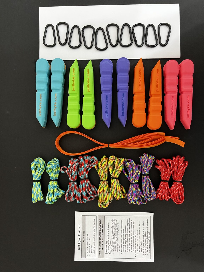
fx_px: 204
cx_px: 102
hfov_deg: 53.1
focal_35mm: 26
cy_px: 136
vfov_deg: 67.3
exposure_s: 1/60
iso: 400
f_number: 1.5
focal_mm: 5.7
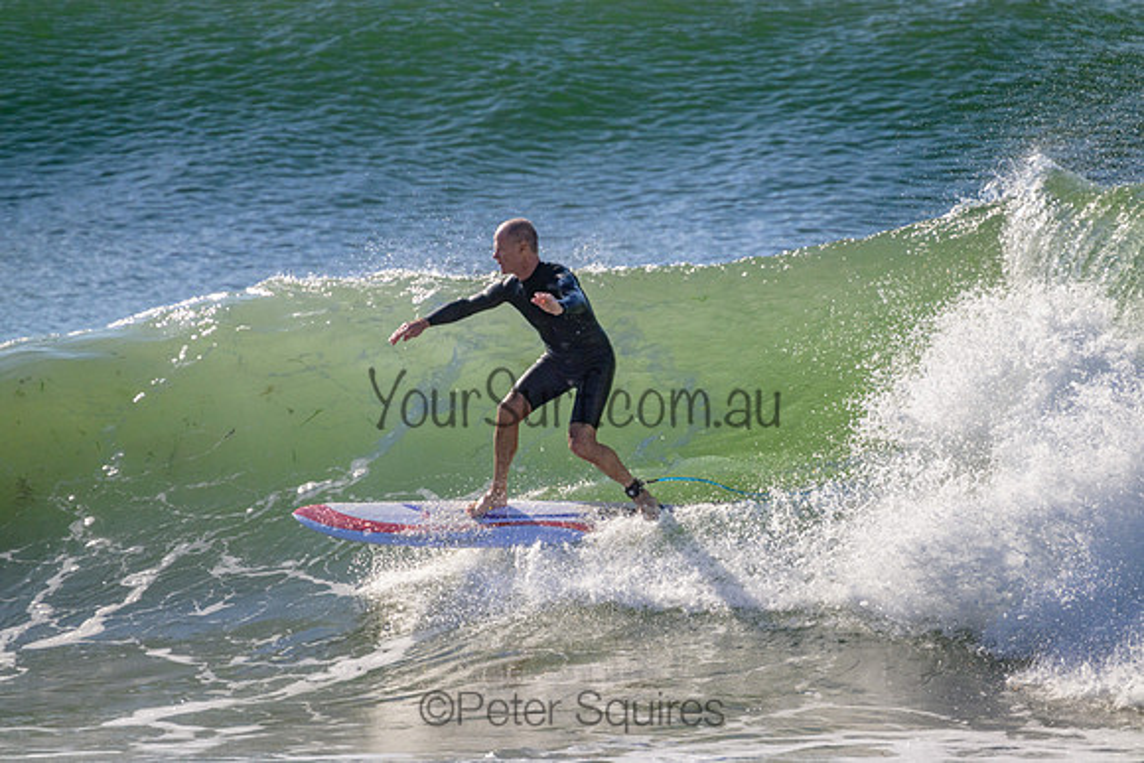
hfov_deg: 2.6
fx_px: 25427
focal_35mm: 800
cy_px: 382
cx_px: 572
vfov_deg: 1.7
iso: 900
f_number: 11
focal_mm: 800
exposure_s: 1/2000
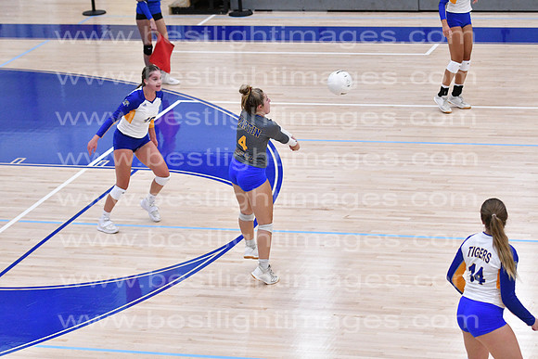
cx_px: 269
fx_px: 1928
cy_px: 180
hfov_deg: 15.9
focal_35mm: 129
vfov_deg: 10.6
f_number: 3.2
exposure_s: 1/1000
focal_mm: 86
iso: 6400
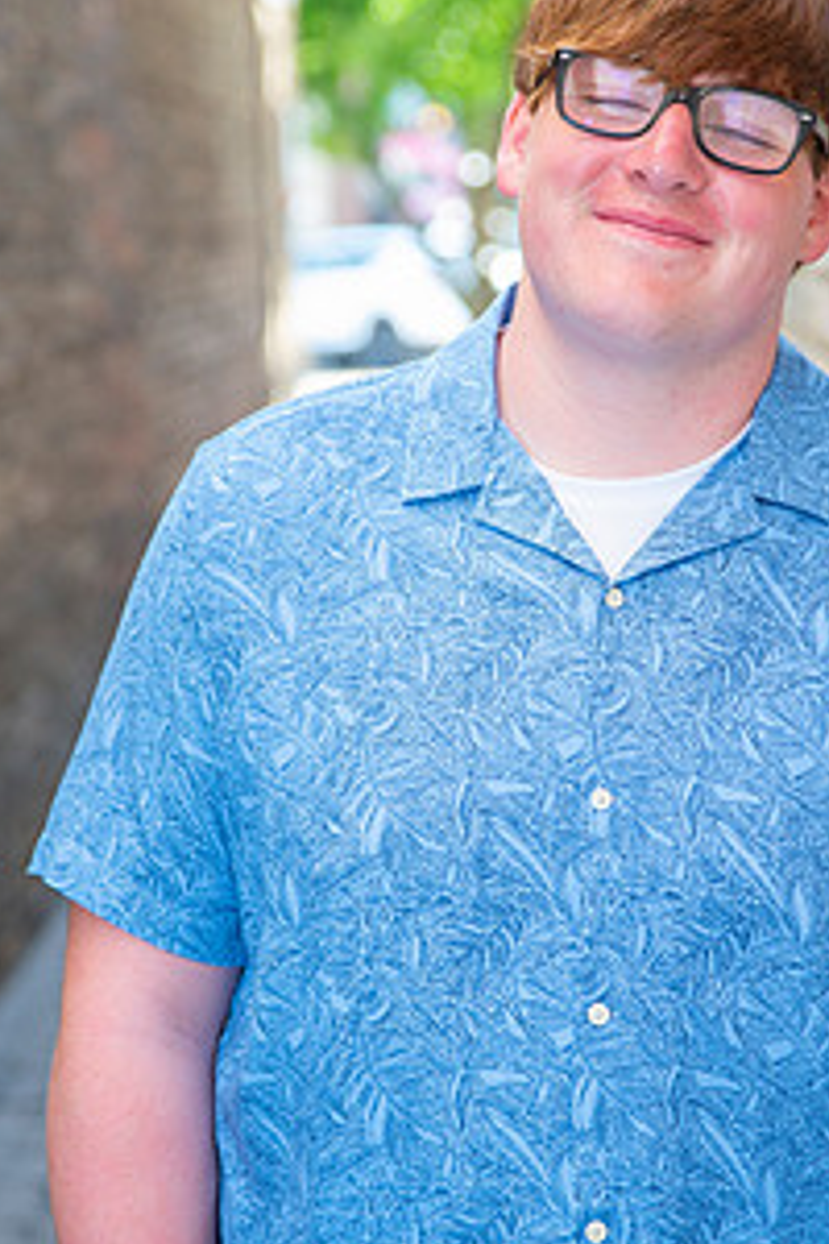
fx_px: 3212
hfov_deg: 14.7
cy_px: 688
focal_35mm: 93
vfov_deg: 21.9
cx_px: 522
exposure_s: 1/100
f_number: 2.8
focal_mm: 62
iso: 160
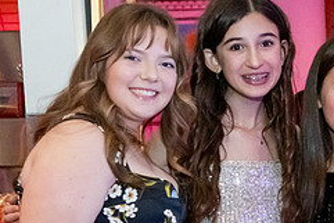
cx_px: 377
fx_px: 1142
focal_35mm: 123
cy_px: 228
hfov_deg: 16.1
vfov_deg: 11.0
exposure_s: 1/60
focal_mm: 28.3
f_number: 4
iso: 6400
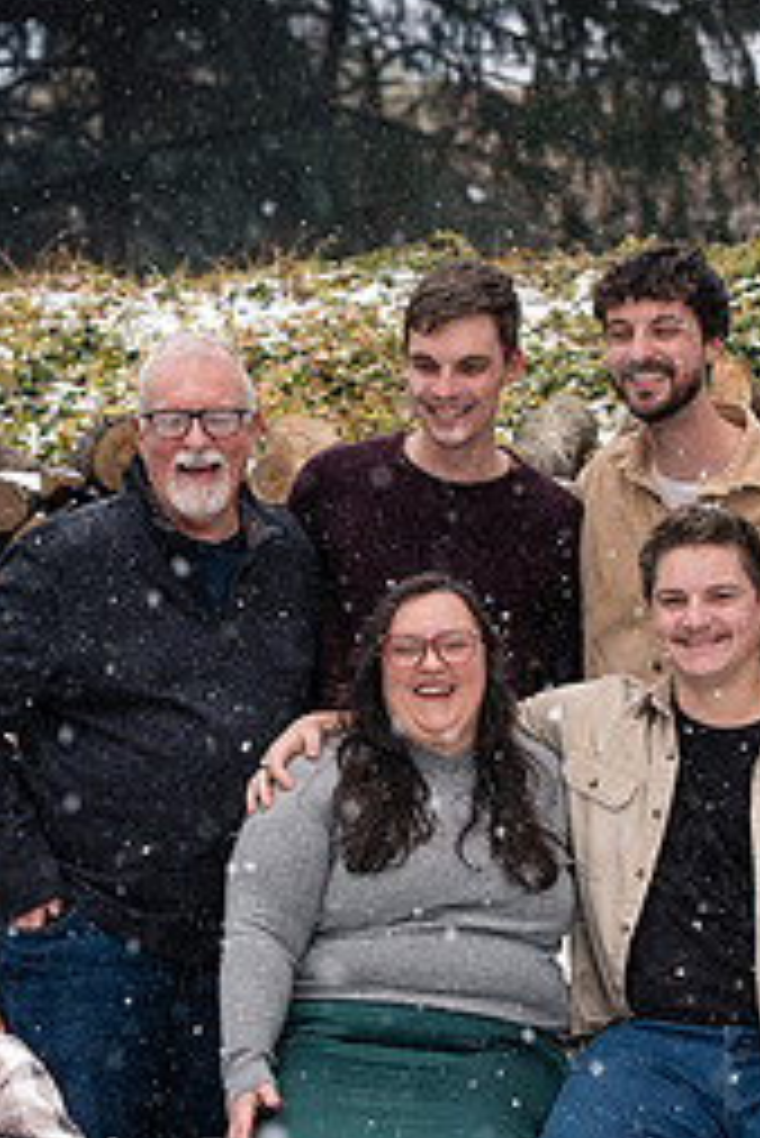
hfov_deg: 7.1
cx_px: 400
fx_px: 6166
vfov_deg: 10.5
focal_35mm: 195
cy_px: 821
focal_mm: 85
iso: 320
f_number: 5.6
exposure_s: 1/320
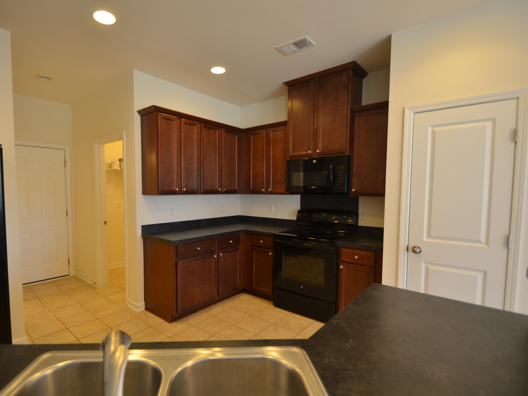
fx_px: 259
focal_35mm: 17
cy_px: 205
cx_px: 233
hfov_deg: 90.6
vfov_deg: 74.7
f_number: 3.5
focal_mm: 10
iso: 400
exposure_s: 1/40
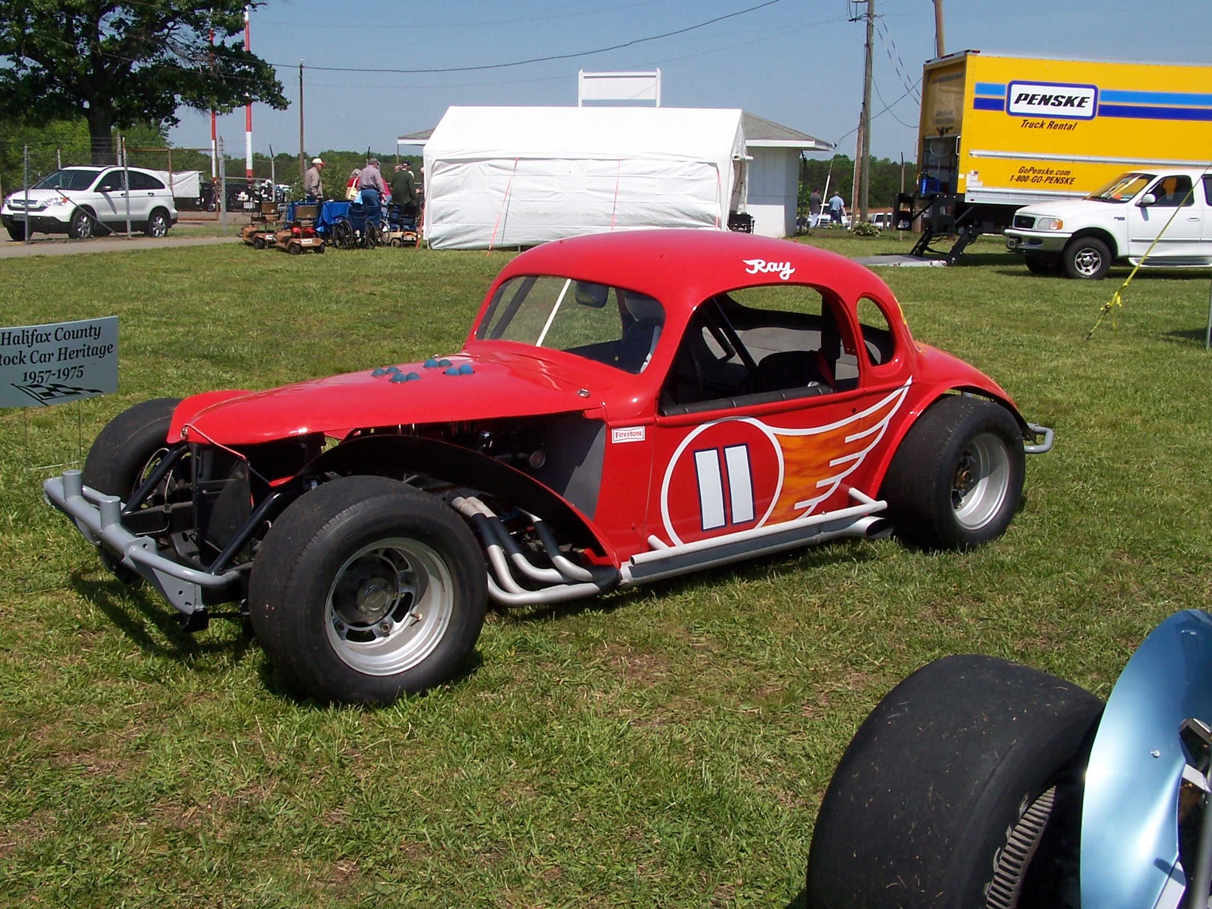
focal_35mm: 38
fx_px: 1330
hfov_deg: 49.0
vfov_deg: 37.7
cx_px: 606
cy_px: 454
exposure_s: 1/500
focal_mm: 6.3
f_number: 5.6
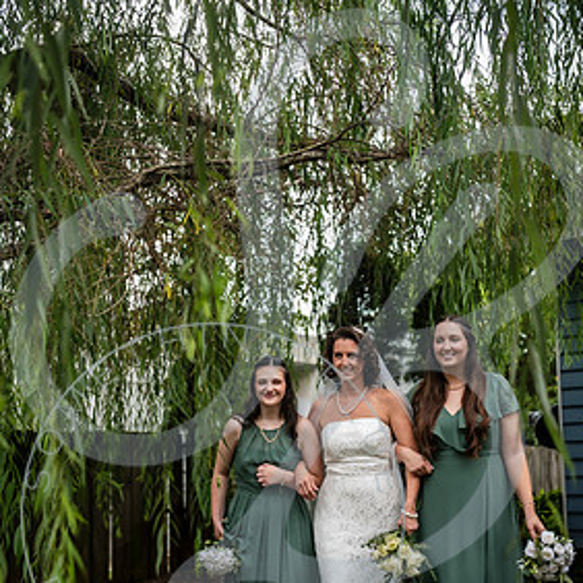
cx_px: 306
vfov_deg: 29.9
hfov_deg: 30.0
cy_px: 358
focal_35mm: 57
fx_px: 1086
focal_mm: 42
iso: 500
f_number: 2.8
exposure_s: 1/250
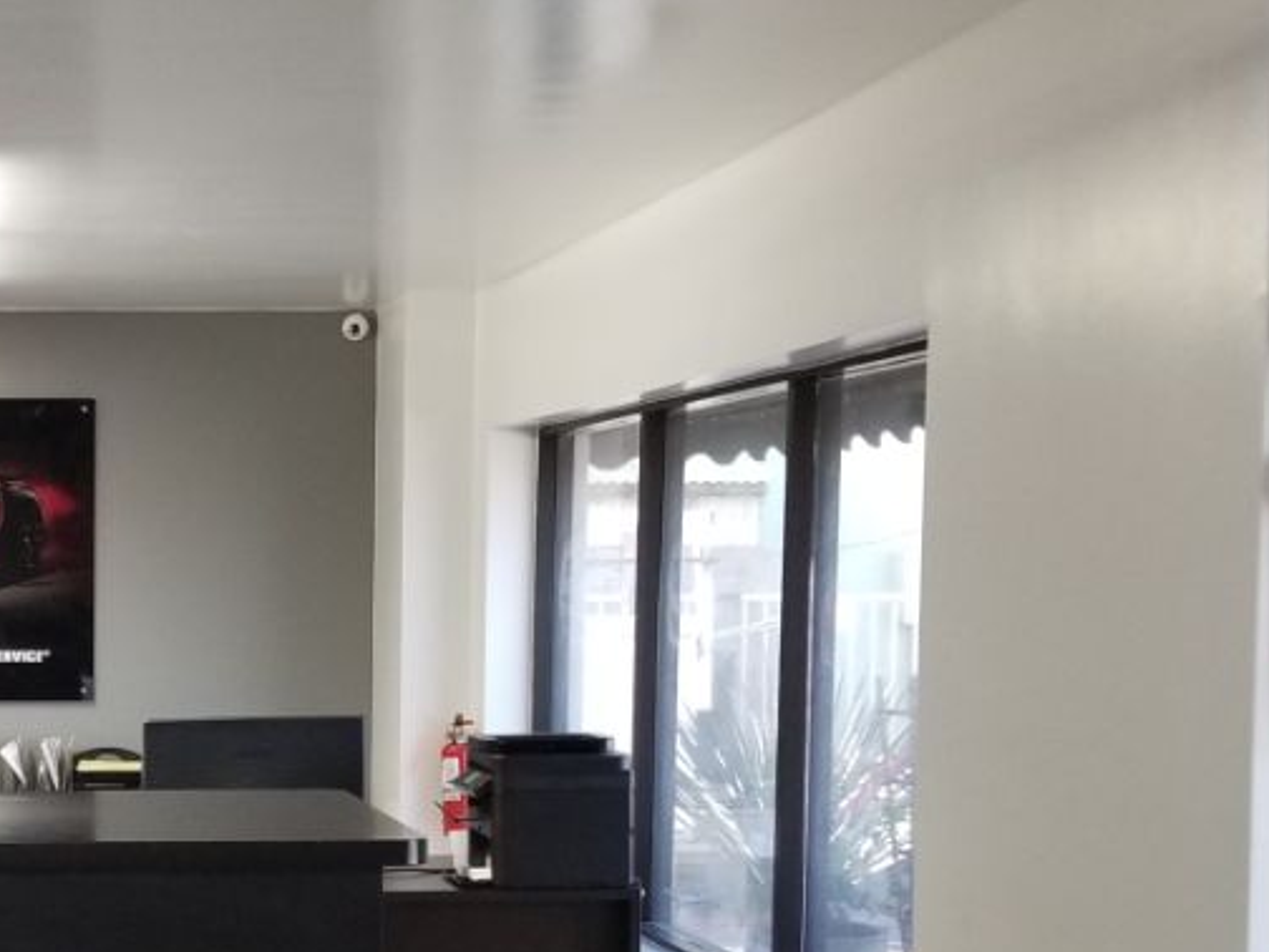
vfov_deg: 21.9
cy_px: 783
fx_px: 2420
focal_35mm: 66
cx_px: 15
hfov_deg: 27.8
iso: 160
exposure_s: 1/40
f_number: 1.7
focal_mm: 4.25
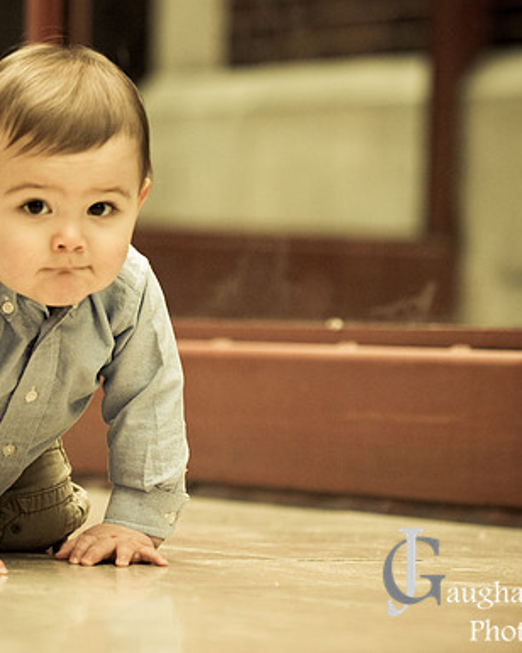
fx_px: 4301
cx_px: 147
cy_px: 327
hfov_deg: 6.9
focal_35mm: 223
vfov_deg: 8.7
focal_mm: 105
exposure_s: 1/200
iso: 250
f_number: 2.8
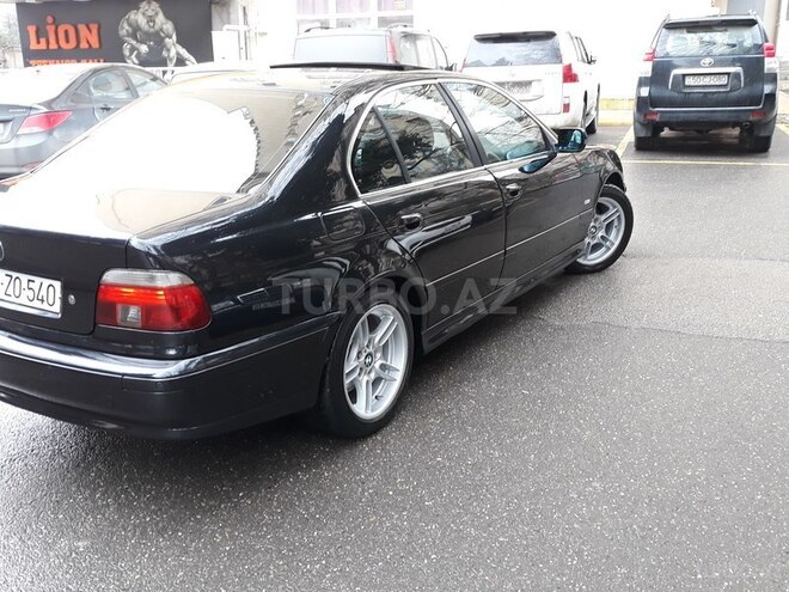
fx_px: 615
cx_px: 394
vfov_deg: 51.4
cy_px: 296
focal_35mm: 27
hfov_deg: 65.3
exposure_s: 1/50
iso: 50
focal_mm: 3.71
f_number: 1.7
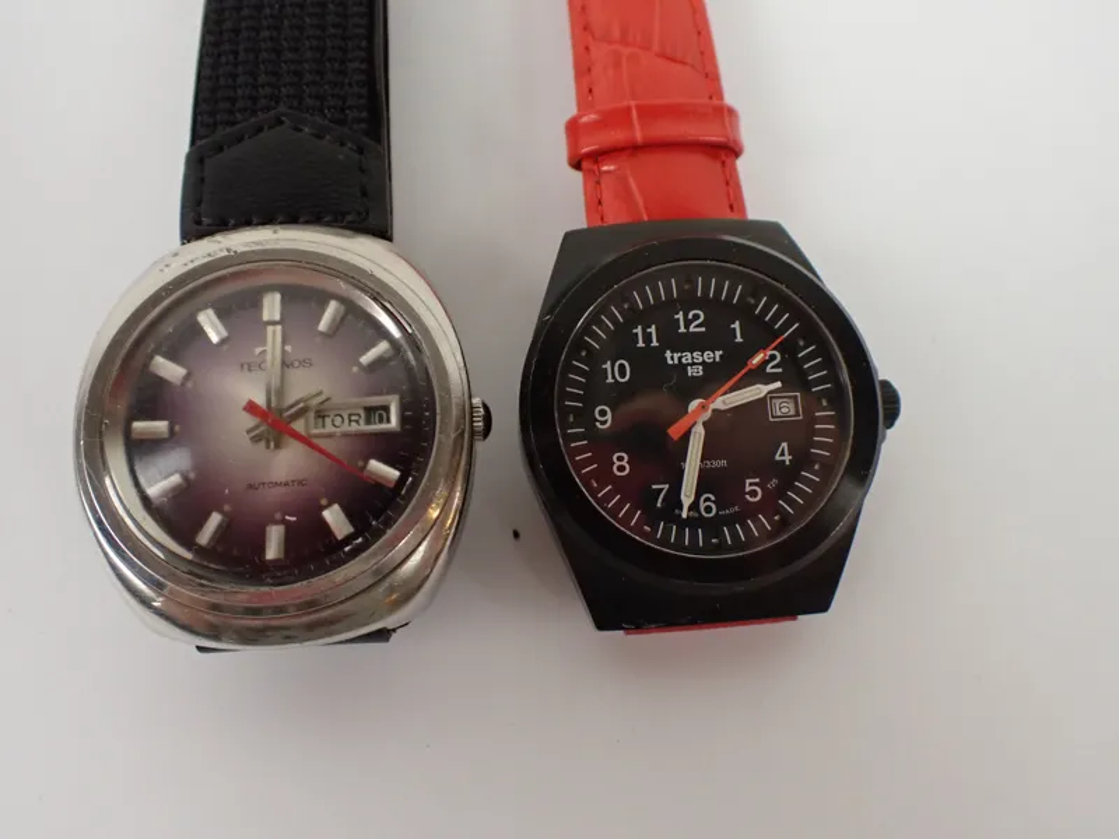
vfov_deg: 46.8
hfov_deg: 60.0
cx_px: 560
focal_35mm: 30
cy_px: 420
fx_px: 970
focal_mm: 5.4
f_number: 2.3
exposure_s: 1/125
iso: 400
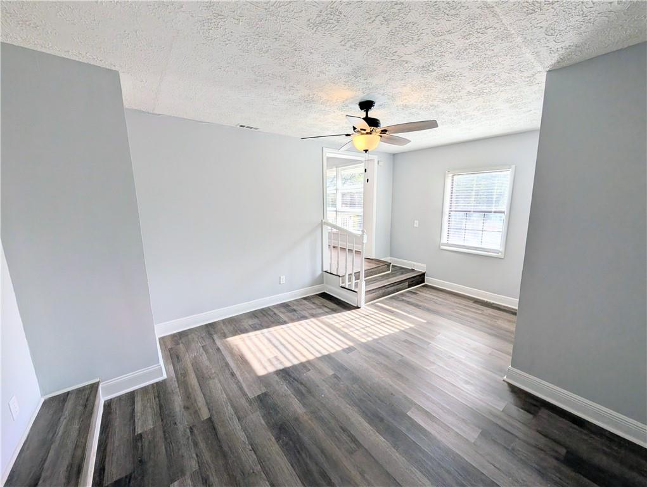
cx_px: 324
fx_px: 225
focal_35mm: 12
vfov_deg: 94.6
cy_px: 244
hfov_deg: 110.5
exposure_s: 1/492
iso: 54
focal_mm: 2.02
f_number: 1.7
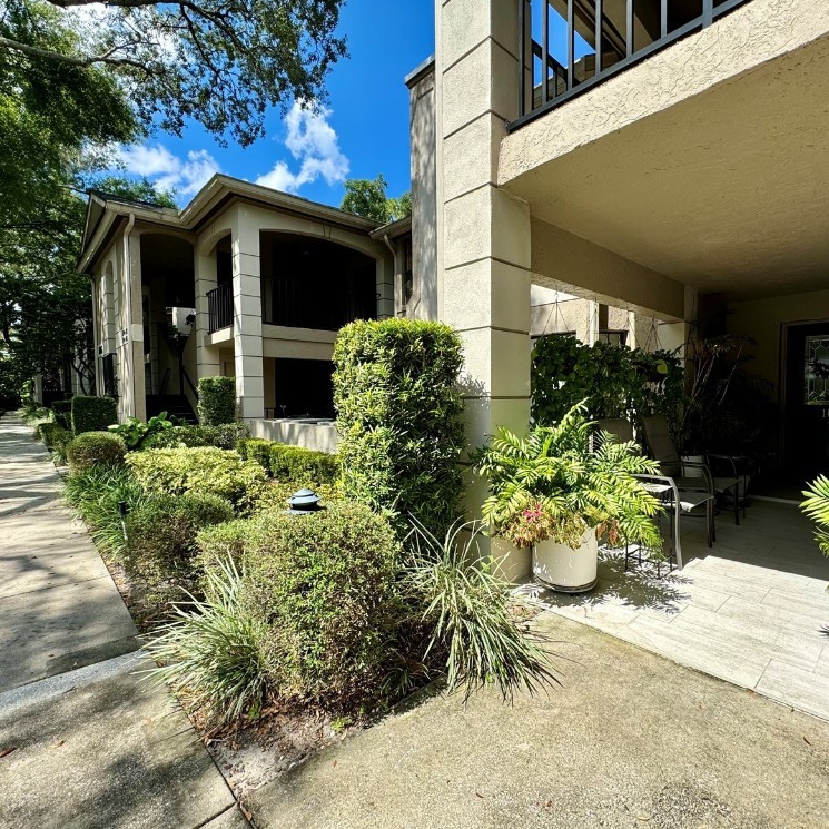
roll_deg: +0.9
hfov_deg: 83.8
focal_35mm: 17
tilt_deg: -2.2
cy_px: 414
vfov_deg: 84.0
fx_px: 461
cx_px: 443
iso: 40
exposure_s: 1/713
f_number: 2.2
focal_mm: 2.22
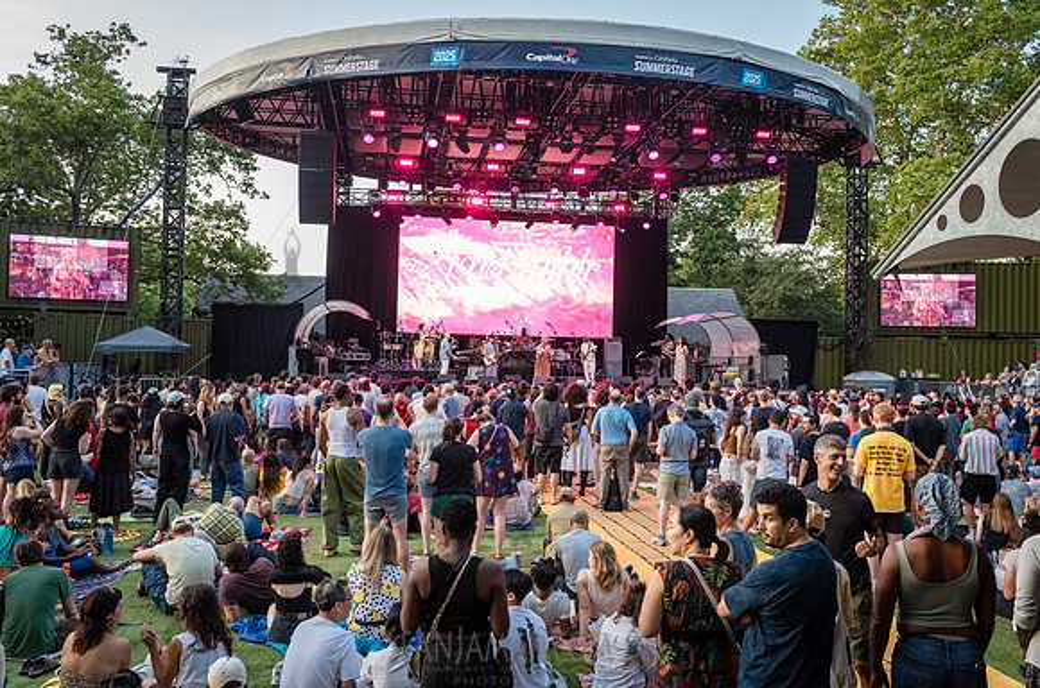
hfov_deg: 58.1
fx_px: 937
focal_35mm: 32
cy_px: 332
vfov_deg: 40.4
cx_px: 538
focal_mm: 31
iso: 2000
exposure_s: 1/500
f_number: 4.5
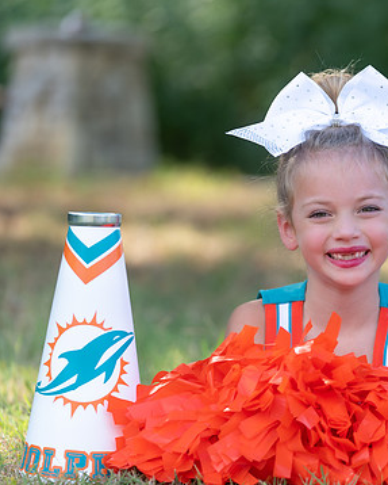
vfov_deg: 10.0
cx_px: 364
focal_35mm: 193
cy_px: 284
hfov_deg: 8.0
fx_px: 2767
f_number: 2.8
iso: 100
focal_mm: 116
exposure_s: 1/400
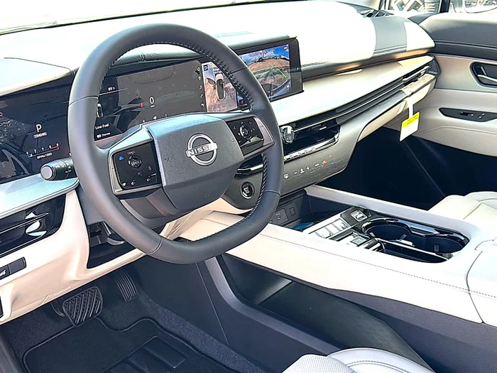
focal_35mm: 33
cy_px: 186
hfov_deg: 55.4
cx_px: 248
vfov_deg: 42.9
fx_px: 474
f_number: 1.78
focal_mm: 6.86
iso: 80
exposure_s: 1/347
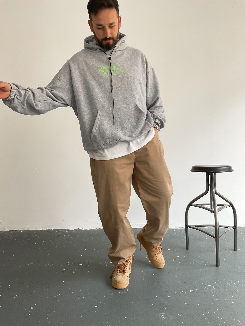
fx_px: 274
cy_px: 163
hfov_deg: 48.2
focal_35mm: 29
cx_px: 122
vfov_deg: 61.7
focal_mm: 3
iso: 40
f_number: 1.8
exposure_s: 1/120
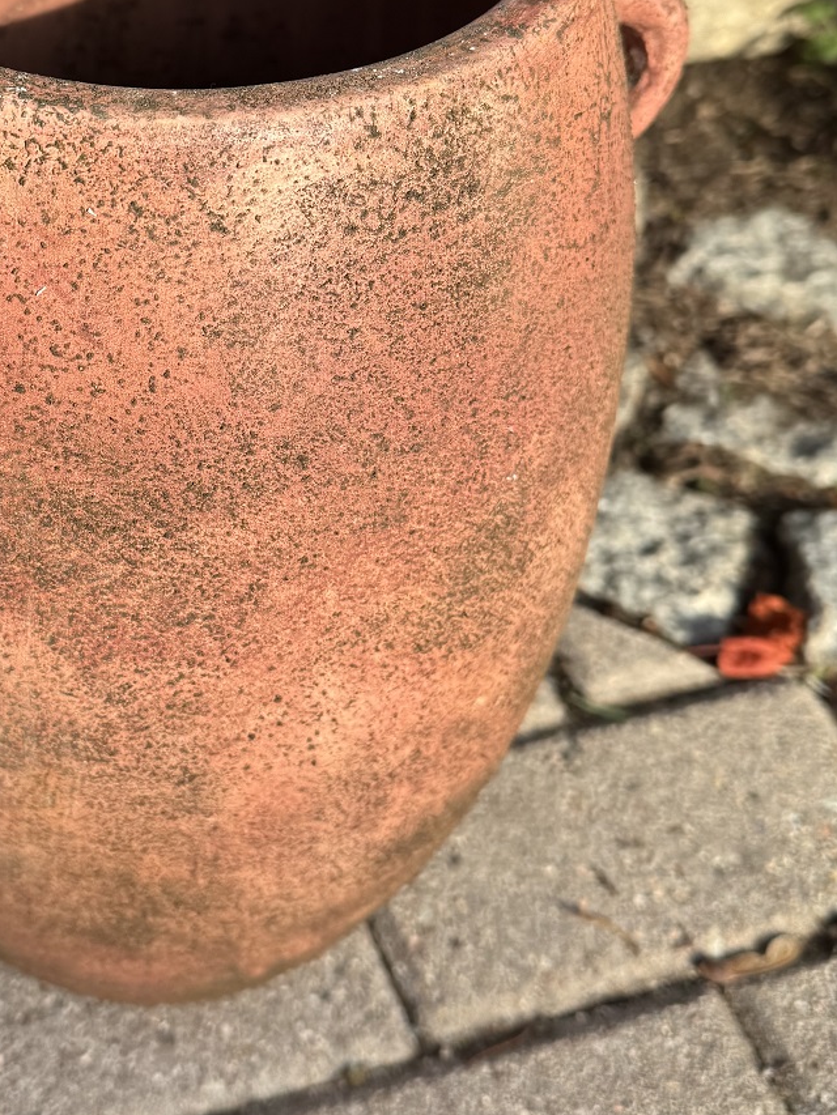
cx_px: 165
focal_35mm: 45
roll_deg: +7.4
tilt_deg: -37.3
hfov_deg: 31.3
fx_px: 1450
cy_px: 353
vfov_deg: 41.4
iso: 80
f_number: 1.78
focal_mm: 6.76
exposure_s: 1/1524
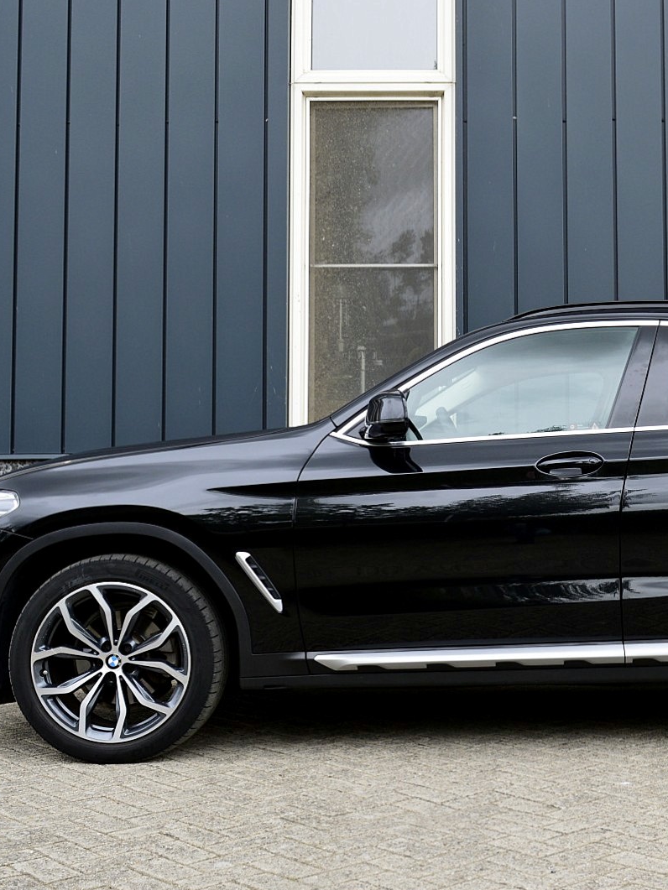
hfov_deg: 28.0
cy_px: 450
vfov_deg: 37.7
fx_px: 1305
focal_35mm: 51
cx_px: 551
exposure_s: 1/100
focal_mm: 23
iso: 400
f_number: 9
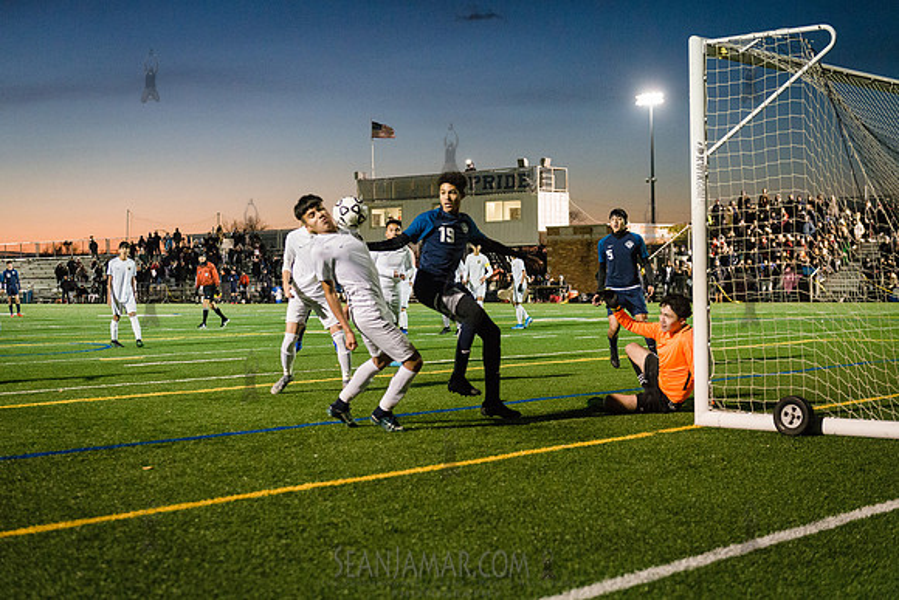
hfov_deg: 35.1
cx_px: 450
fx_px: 1423
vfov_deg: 23.8
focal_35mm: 57
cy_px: 300
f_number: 3.2
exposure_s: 1/640
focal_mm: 52
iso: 4000
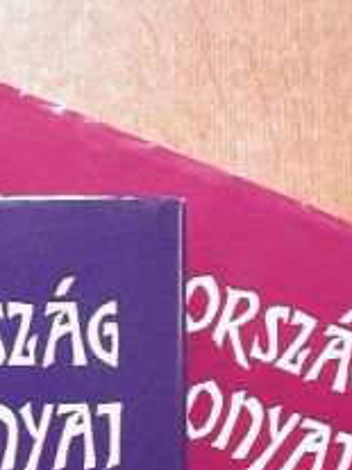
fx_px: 1398
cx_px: -20
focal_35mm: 103
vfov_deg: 18.4
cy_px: 510
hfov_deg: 14.1
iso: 100
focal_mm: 9.8
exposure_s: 1/41.3
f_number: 2.8
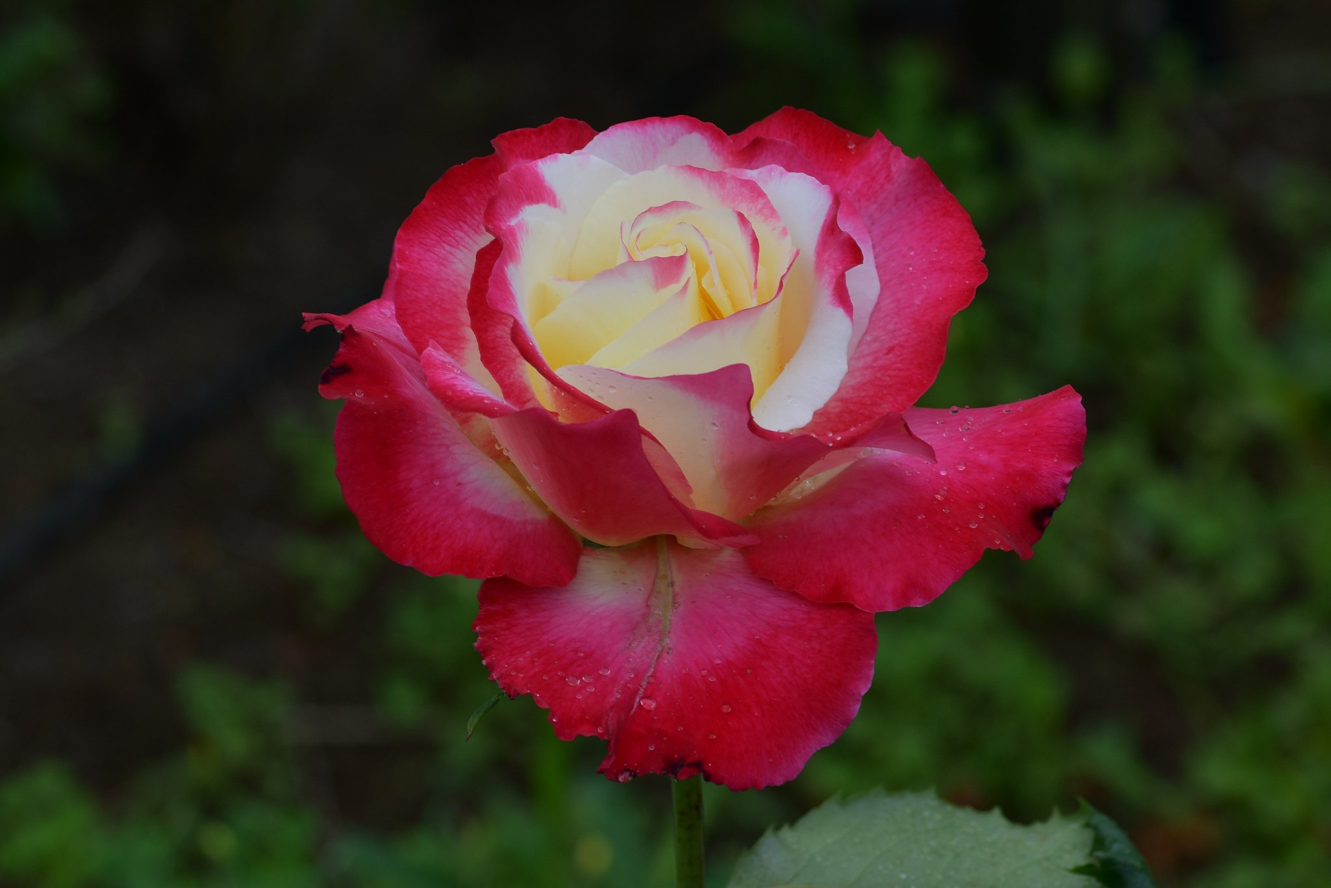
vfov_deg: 8.7
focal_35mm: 157
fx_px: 5805
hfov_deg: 13.1
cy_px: 444
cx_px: 666
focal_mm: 105
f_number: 8
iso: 100
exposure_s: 1/125
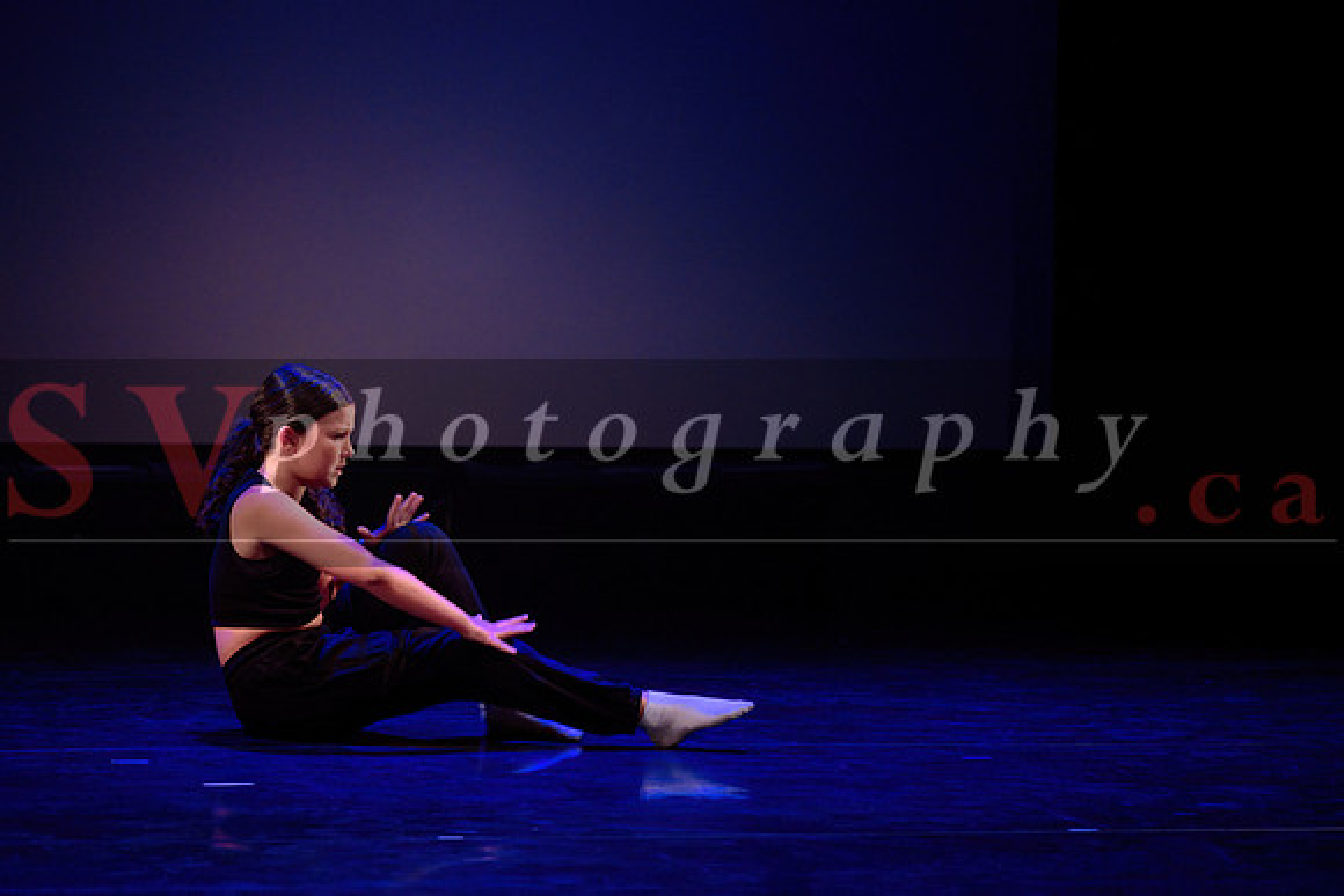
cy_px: 343
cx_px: 672
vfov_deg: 6.4
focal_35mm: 216
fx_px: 8073
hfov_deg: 9.5
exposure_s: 1/200
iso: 1600
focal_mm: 175
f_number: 2.8
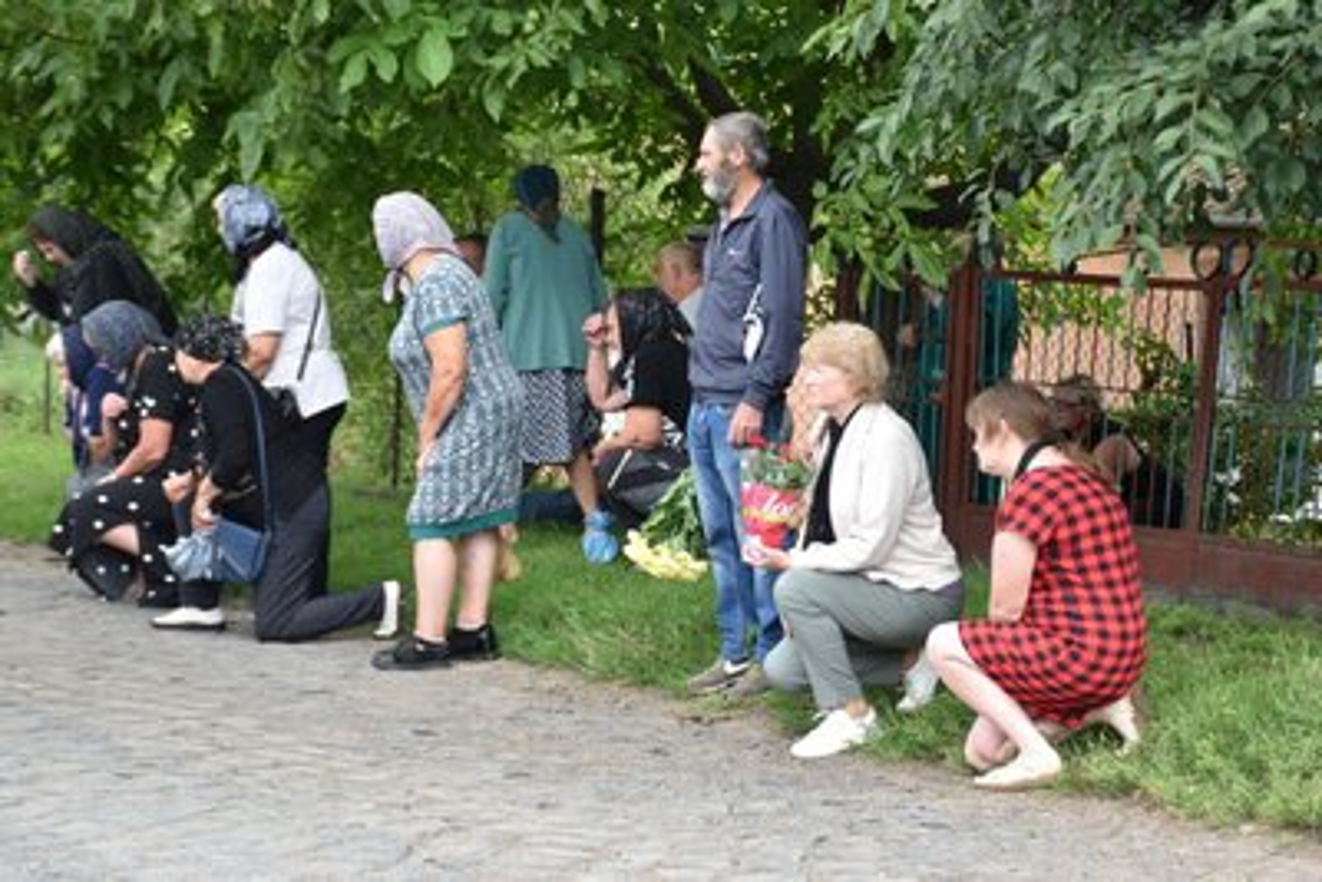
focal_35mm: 93
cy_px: 441
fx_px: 3416
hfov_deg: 21.9
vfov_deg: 14.7
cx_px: 661
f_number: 6.3
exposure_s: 1/160
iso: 400
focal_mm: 62
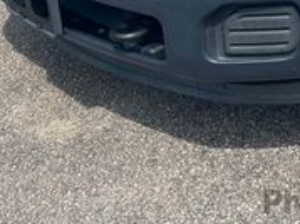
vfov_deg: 14.3
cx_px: 377
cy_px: -162
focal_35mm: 93
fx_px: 805
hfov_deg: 19.6
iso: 50
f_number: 1.5
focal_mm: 5.7
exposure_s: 1/3571
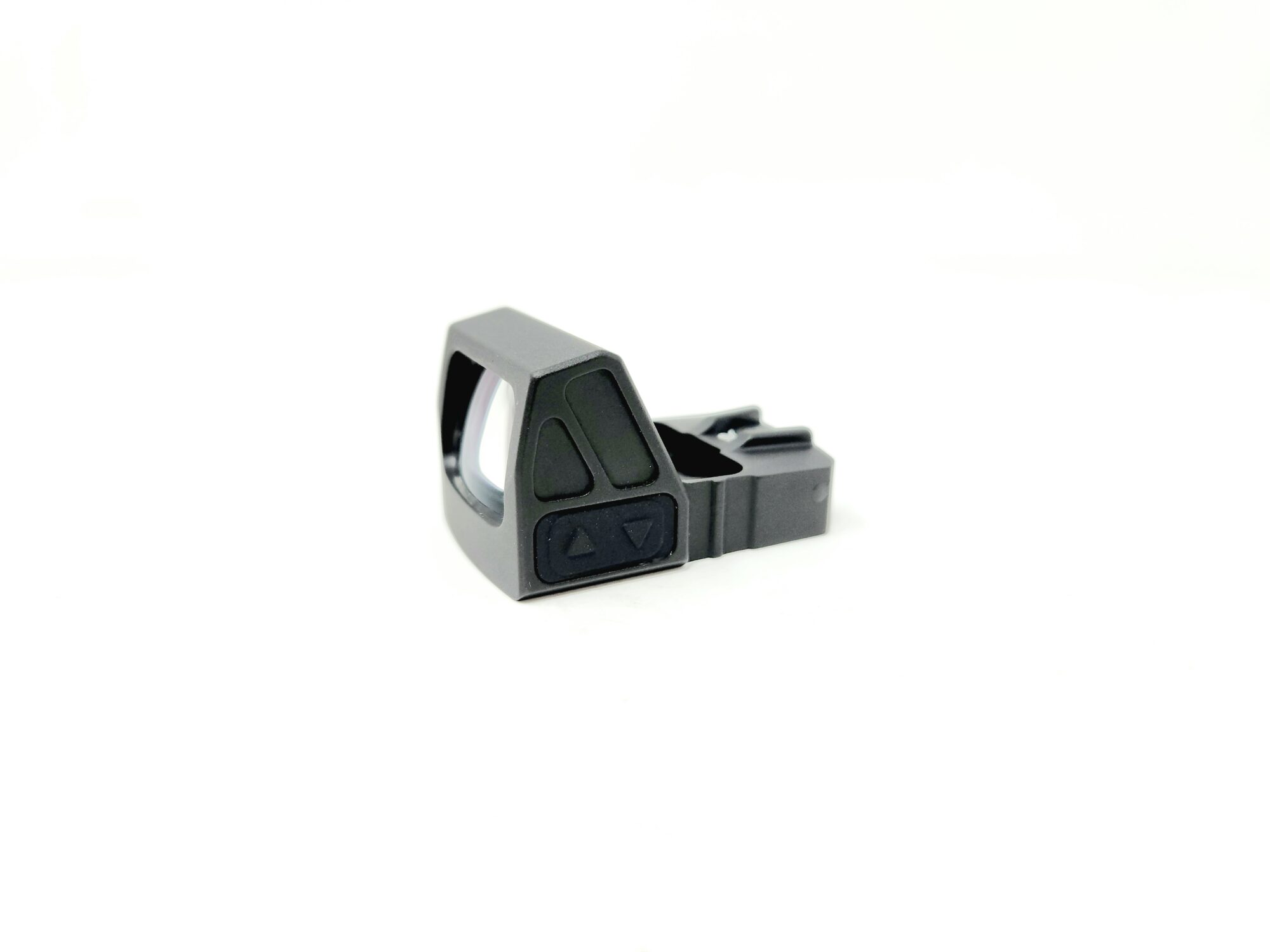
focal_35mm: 23
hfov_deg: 73.9
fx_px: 844
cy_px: 476
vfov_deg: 58.9
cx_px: 635
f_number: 1.8
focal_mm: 5.4
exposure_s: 1/120
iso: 32
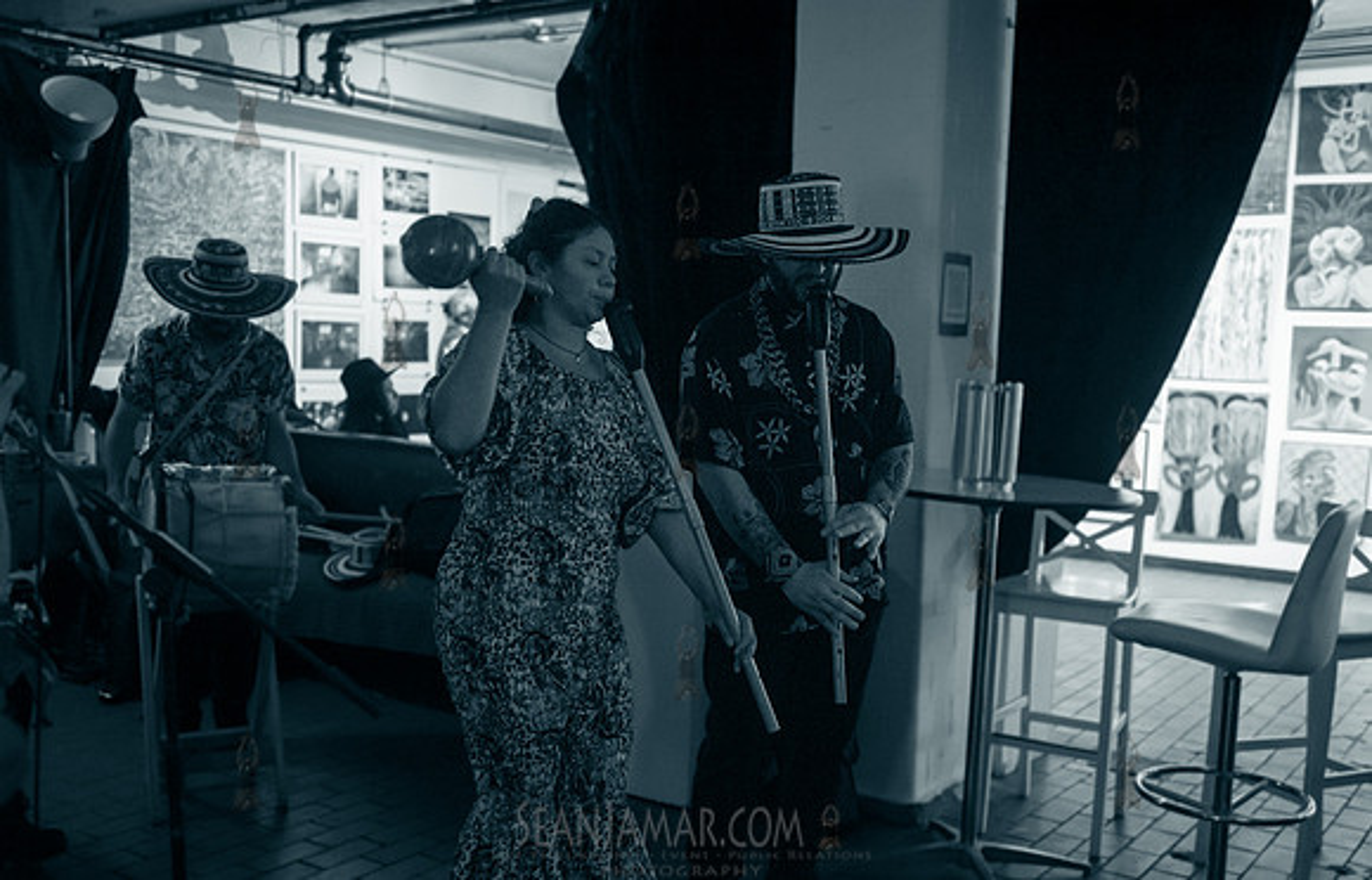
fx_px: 1393
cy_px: 478
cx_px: 716
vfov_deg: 35.0
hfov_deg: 52.4
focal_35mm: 37
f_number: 2.8
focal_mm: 35
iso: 8000
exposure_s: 1/160
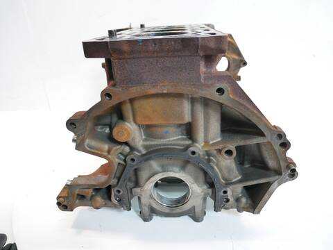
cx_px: 166
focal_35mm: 24
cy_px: 125
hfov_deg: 71.6
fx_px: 231
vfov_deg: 56.8
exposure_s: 1/60
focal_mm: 12
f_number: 3.5
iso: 500
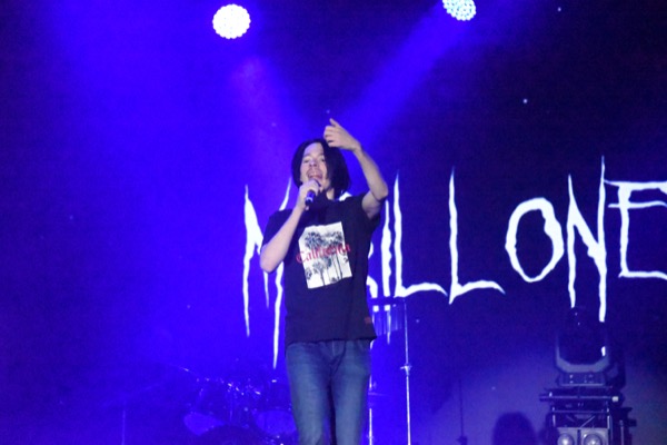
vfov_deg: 10.2
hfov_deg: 15.2
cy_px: 222
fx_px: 2501
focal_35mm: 135
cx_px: 334
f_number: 5.6
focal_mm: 135
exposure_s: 1/4000
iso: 51200
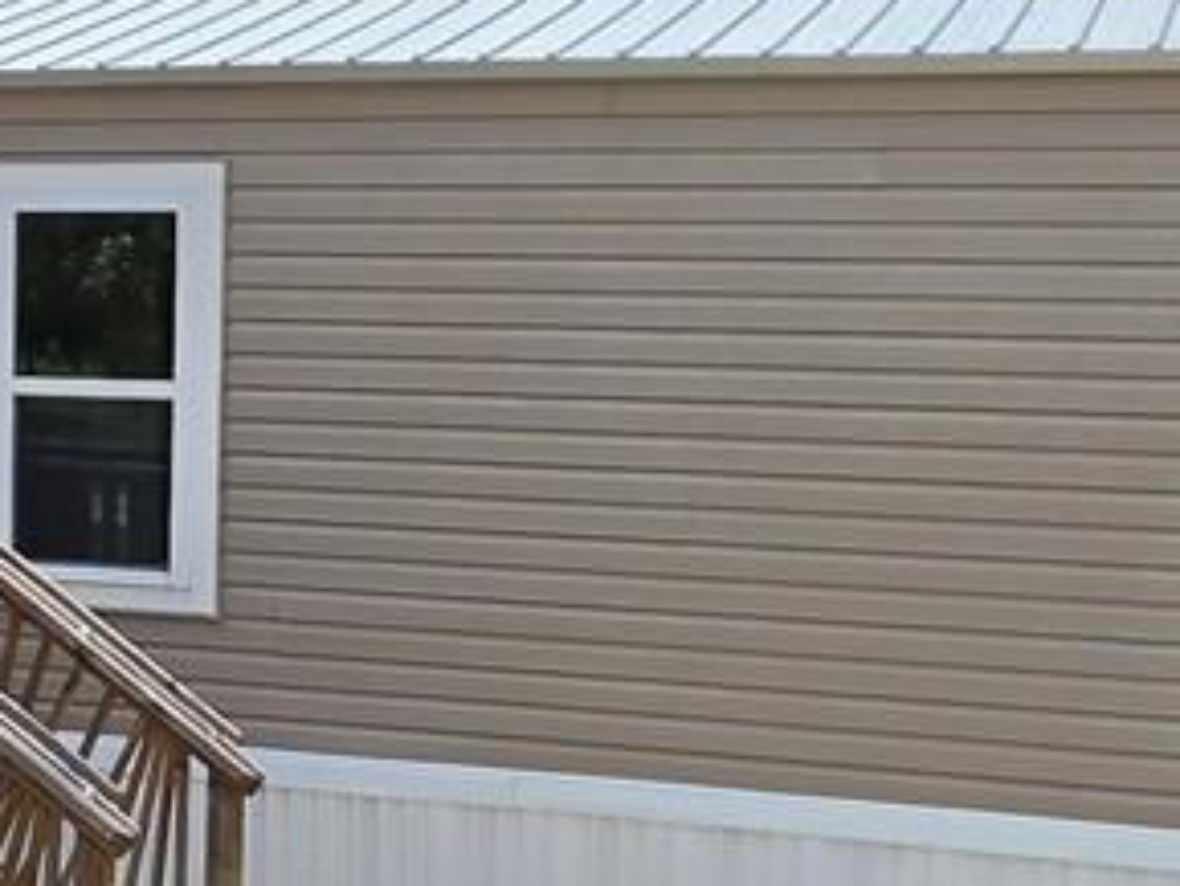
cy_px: 494
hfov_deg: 26.3
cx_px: 167
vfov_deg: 20.4
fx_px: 2455
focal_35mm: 72
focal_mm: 2.2
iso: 32
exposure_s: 1/1525
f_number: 1.9
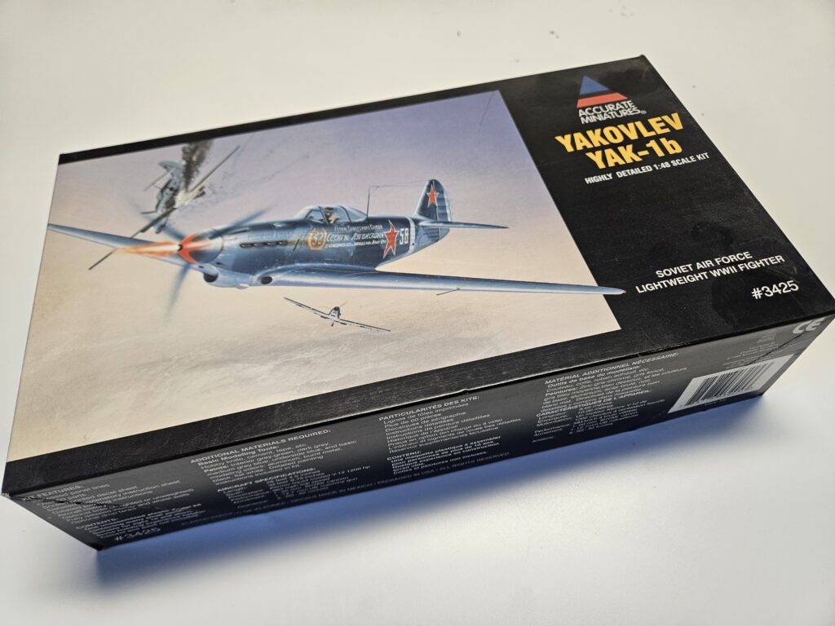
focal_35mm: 23
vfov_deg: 58.9
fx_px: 555
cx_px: 418
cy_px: 313
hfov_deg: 73.9
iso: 200
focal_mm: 5.4
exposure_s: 1/120
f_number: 1.8
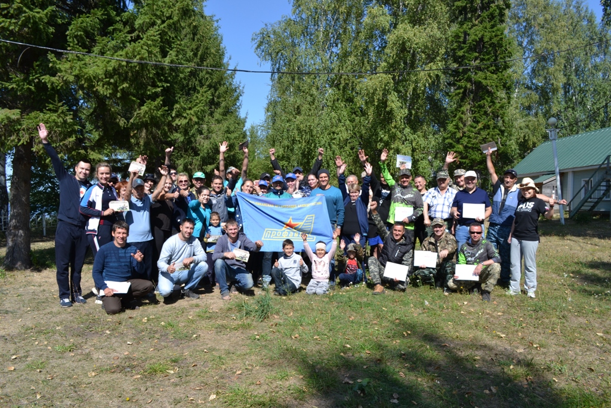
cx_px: 306
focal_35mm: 27
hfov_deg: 67.4
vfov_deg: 47.9
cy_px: 204
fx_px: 458
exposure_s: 1/200
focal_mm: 18
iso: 100
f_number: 7.1
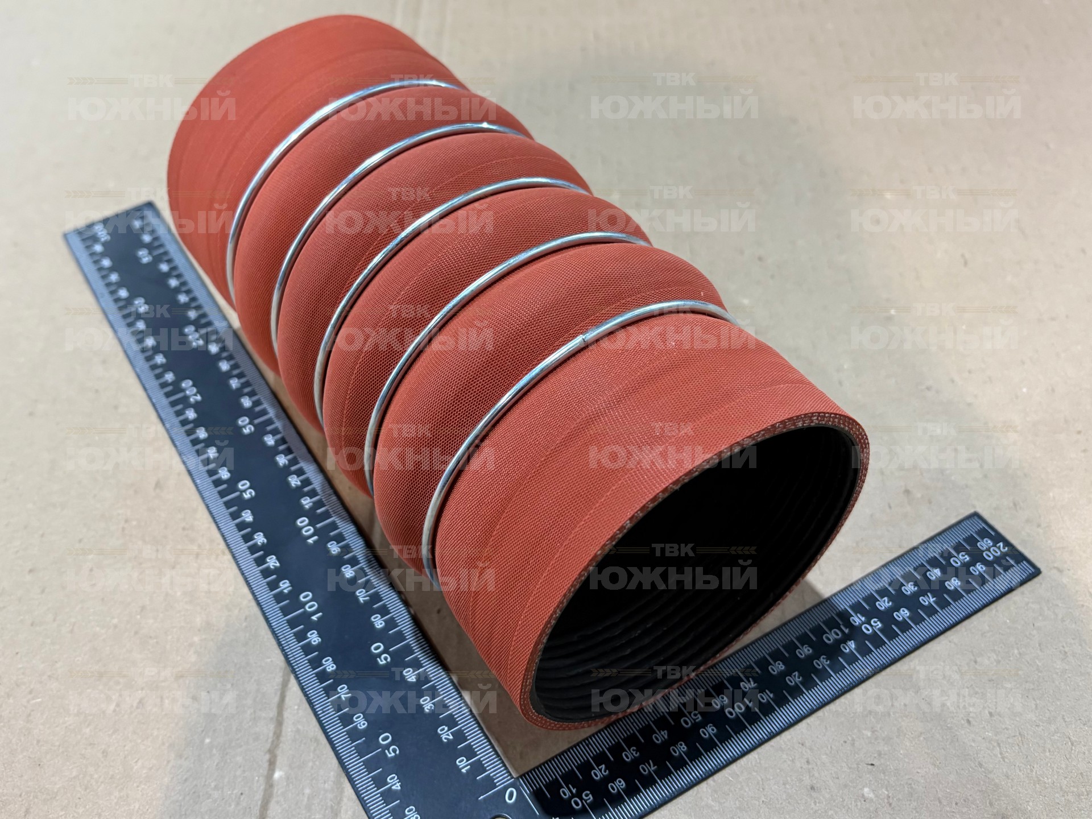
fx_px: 820
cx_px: 546
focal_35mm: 26
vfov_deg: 53.1
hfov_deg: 67.3
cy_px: 410
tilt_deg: -48.1
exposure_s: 1/50
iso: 250
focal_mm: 5.96
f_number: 1.6
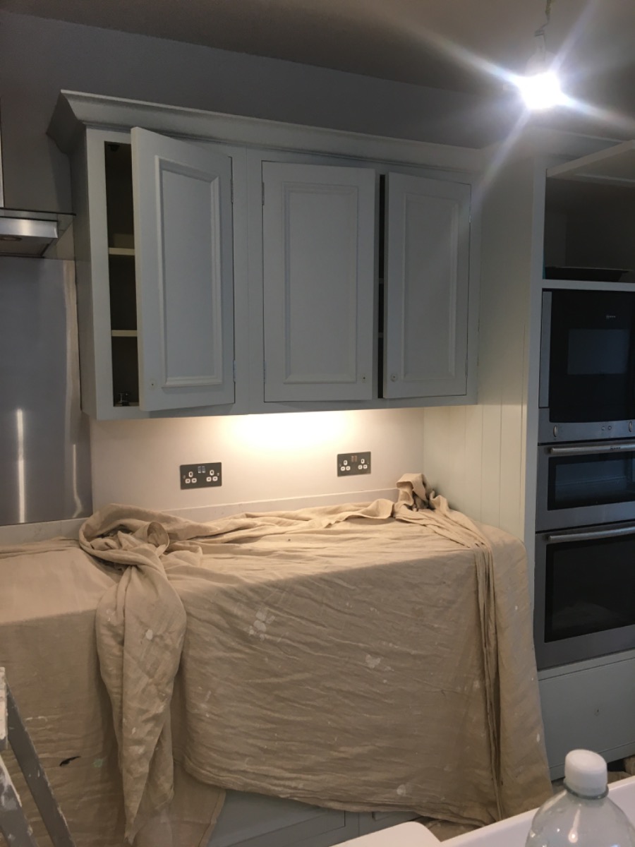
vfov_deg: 61.7
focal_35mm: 29
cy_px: 424
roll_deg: +0.1
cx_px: 318
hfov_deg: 48.2
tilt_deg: -6.0
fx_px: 709
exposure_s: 1/33
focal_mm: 4.15
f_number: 2.2
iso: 40
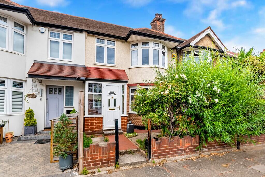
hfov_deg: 100.4
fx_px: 110
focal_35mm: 15
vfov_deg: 77.4
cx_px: 132
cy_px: 88
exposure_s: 1/500
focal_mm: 15
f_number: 5
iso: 800
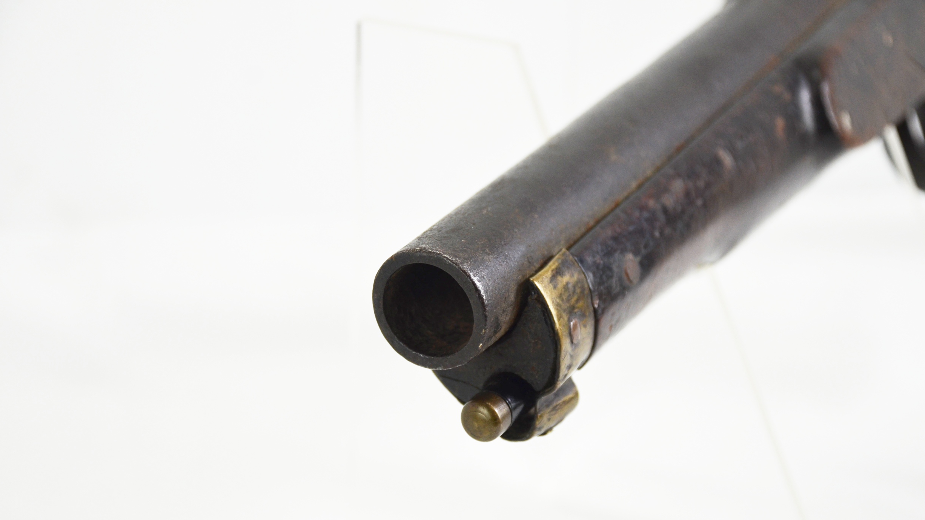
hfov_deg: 20.6
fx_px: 2551
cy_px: 307
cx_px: 462
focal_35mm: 104
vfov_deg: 11.6
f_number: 5.3
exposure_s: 1/250
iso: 450
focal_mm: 66
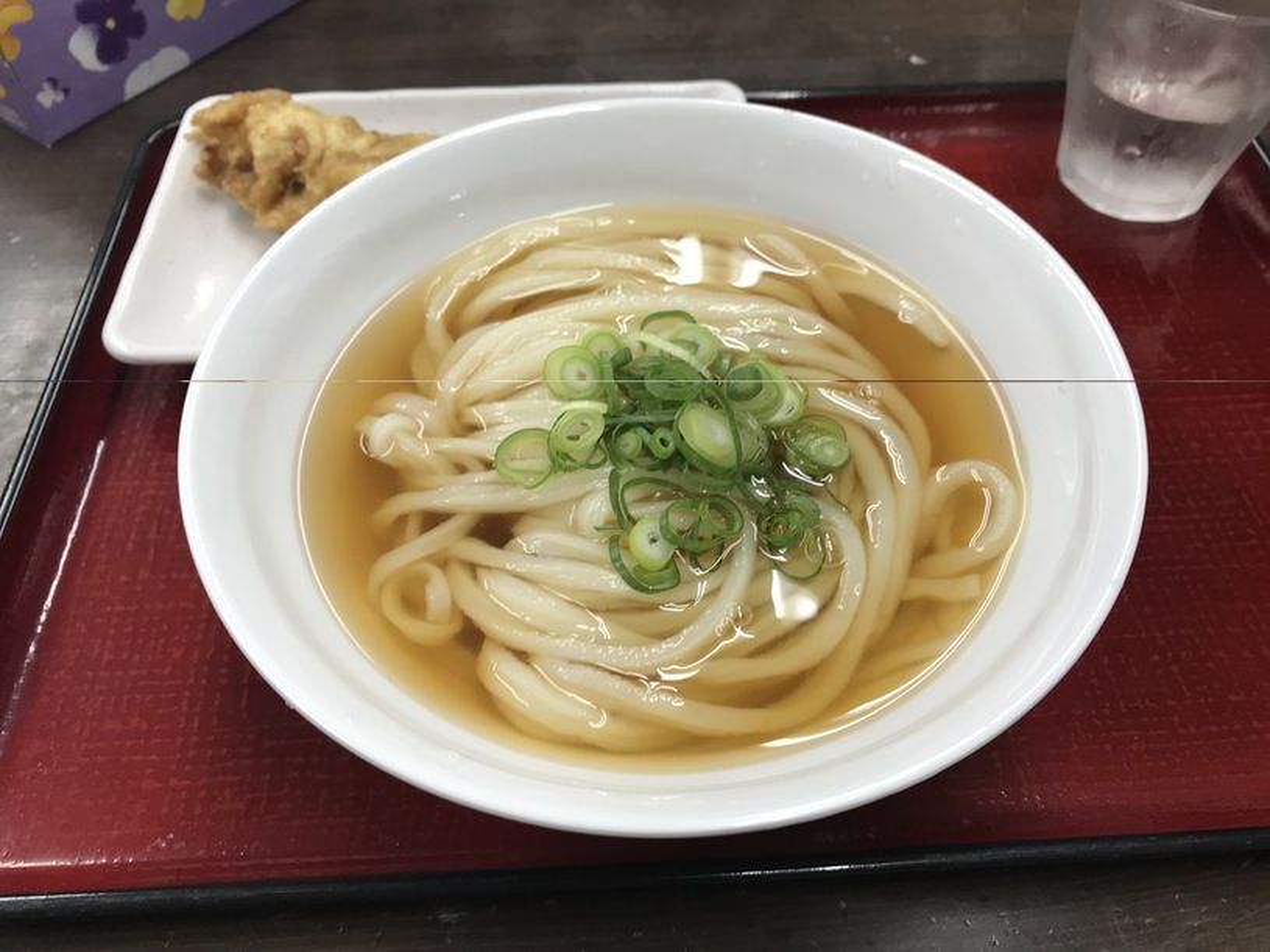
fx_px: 1027
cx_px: 635
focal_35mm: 28
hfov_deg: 63.5
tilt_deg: -52.4
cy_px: 476
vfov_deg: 49.7
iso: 32
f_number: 1.8
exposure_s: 1/60
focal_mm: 3.99
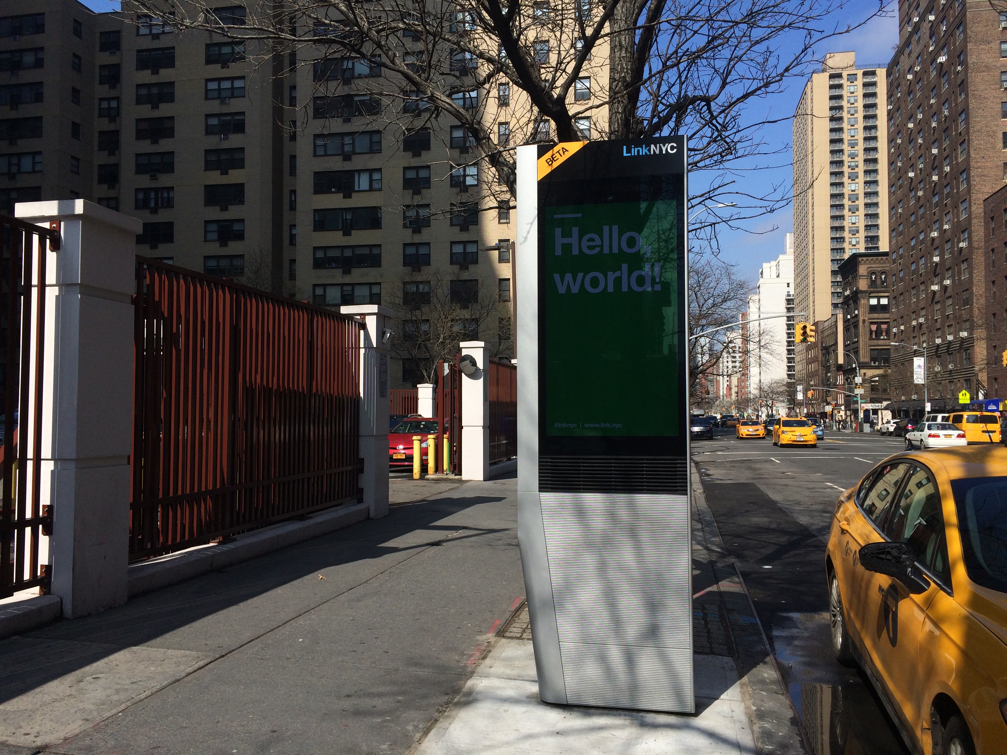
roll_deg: +1.4
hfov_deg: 61.7
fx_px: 844
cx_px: 504
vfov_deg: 48.2
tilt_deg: +2.2
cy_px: 378
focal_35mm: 29
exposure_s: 1/2933
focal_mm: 4.15
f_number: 2.2
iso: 32
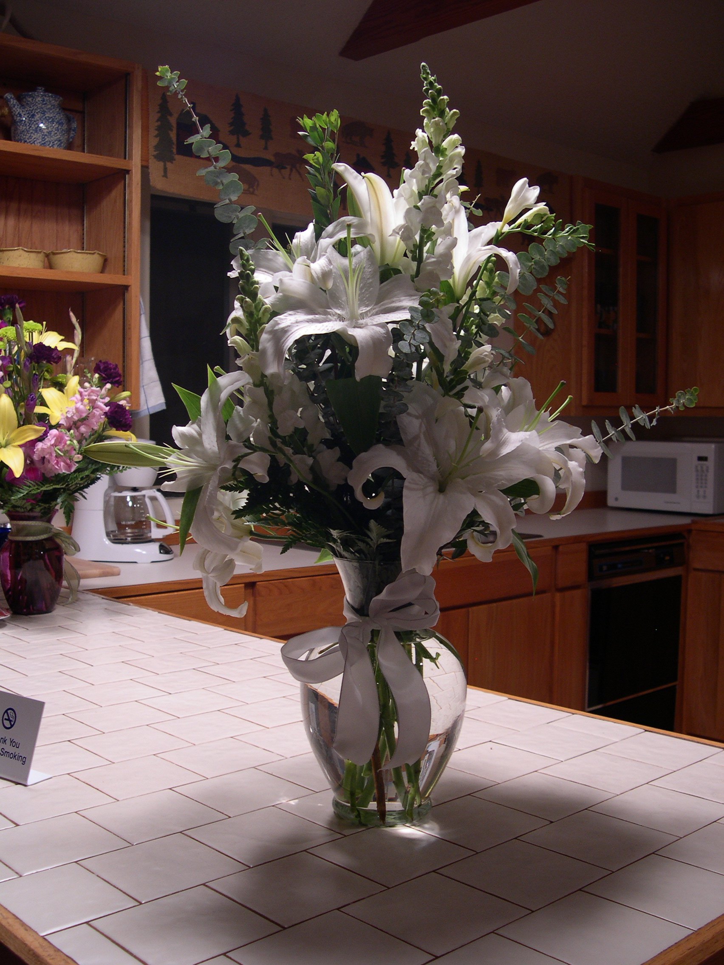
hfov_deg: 37.7
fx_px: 1060
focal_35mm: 38
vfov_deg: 49.0
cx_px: 362
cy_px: 482
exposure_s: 1/10.7
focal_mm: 8
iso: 100
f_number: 2.8
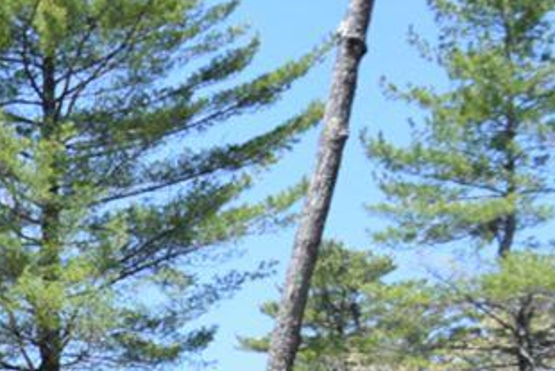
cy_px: 837
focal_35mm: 145
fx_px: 2236
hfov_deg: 12.0
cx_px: -670
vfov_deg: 8.7
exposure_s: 1/250
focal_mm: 20
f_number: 8
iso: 220
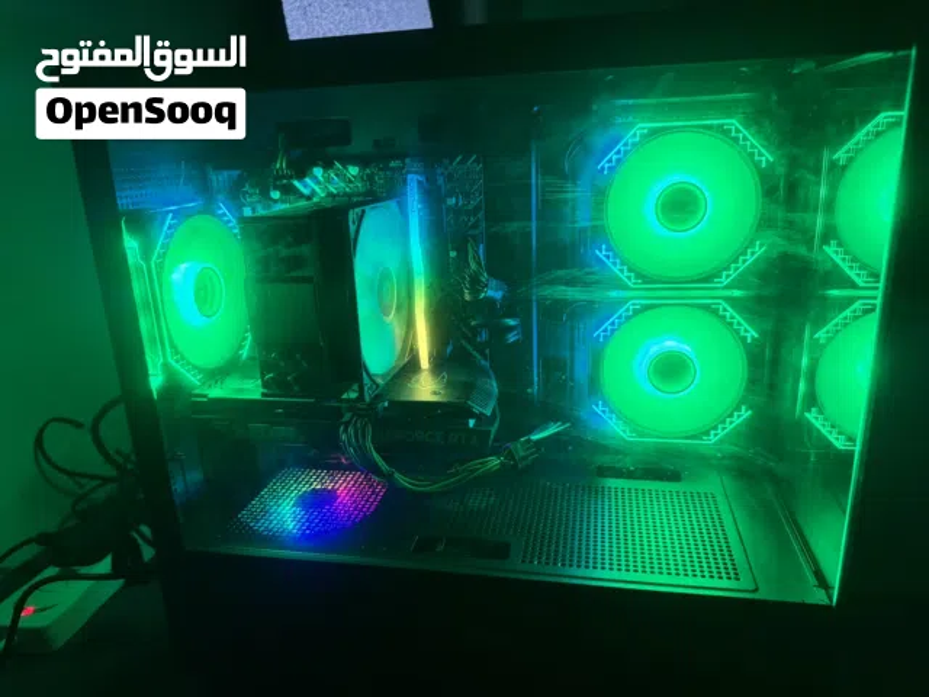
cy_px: 348
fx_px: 644
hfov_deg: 71.6
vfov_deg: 56.8
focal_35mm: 24
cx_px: 464
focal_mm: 6.76
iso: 500
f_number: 1.78
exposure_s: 1/44
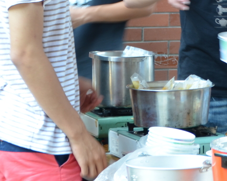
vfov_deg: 6.3
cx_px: 270
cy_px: 4
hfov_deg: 7.8
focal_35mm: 246
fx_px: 1653
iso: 160
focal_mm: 46
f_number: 4.8
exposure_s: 1/20
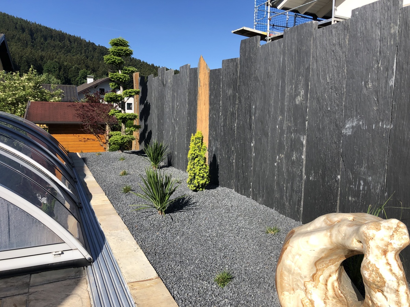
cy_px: 154
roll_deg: -1.3
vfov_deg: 49.7
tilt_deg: -5.1
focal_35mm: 28
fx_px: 332
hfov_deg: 63.4
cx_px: 205
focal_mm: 3.99
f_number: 1.8
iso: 20
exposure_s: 1/1517
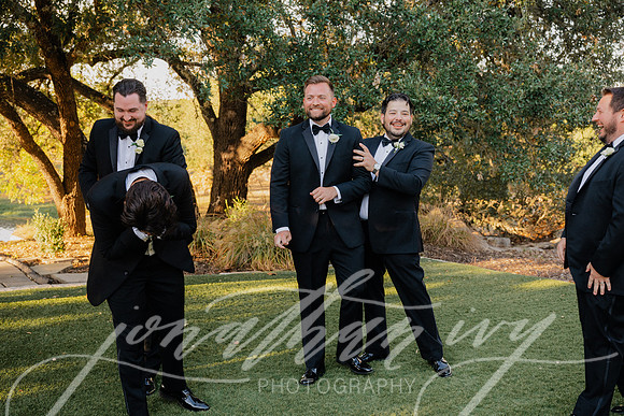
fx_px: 693
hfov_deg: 48.4
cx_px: 312
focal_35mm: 40
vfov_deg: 33.4
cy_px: 208
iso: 400
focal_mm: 40
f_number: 4.5
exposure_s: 1/200
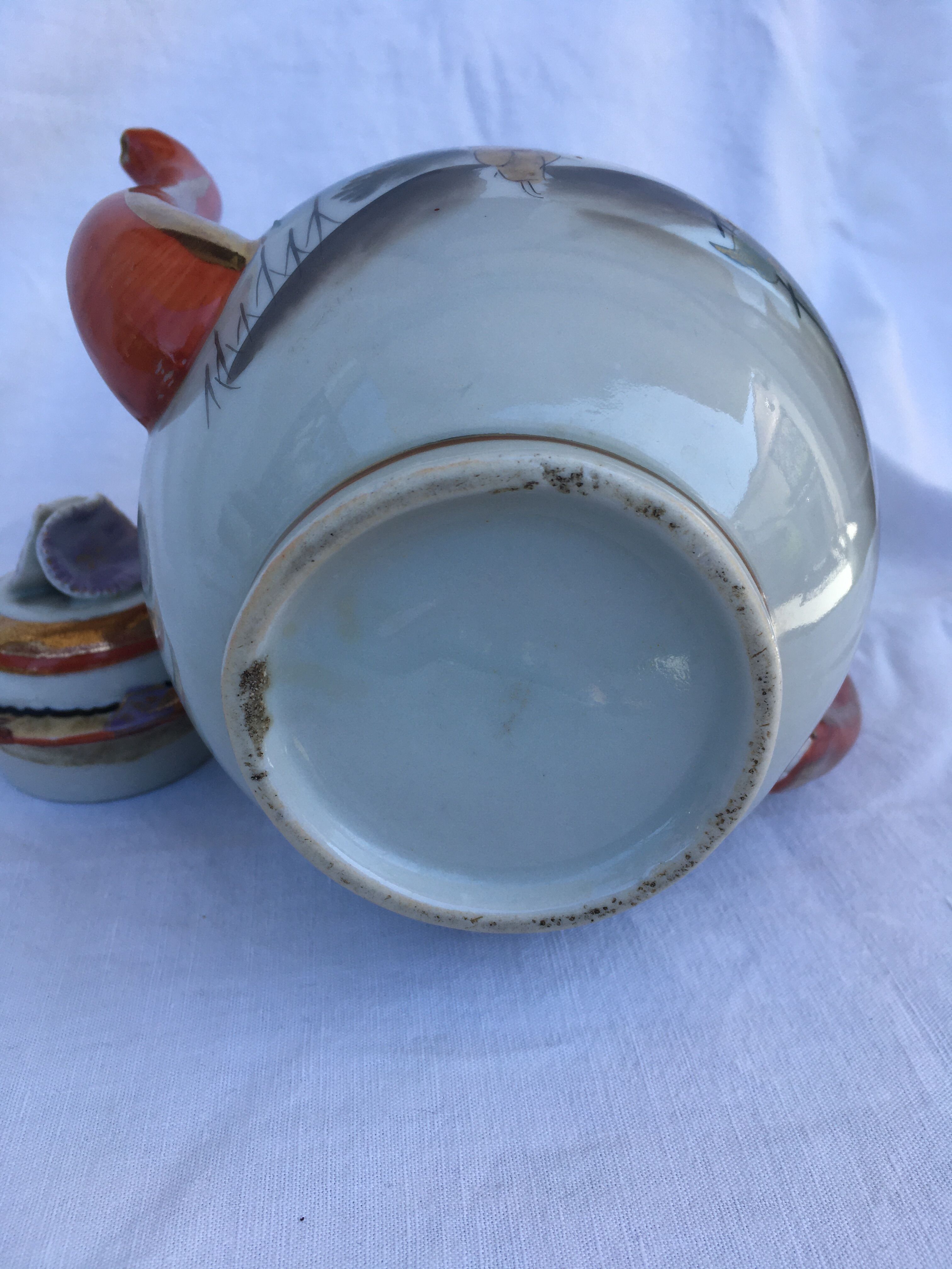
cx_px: 476
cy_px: 634
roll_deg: +1.6
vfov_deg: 61.7
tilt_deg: -27.1
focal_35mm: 29
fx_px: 1063
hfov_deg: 48.2
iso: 25
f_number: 2.2
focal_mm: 4.15
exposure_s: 1/259
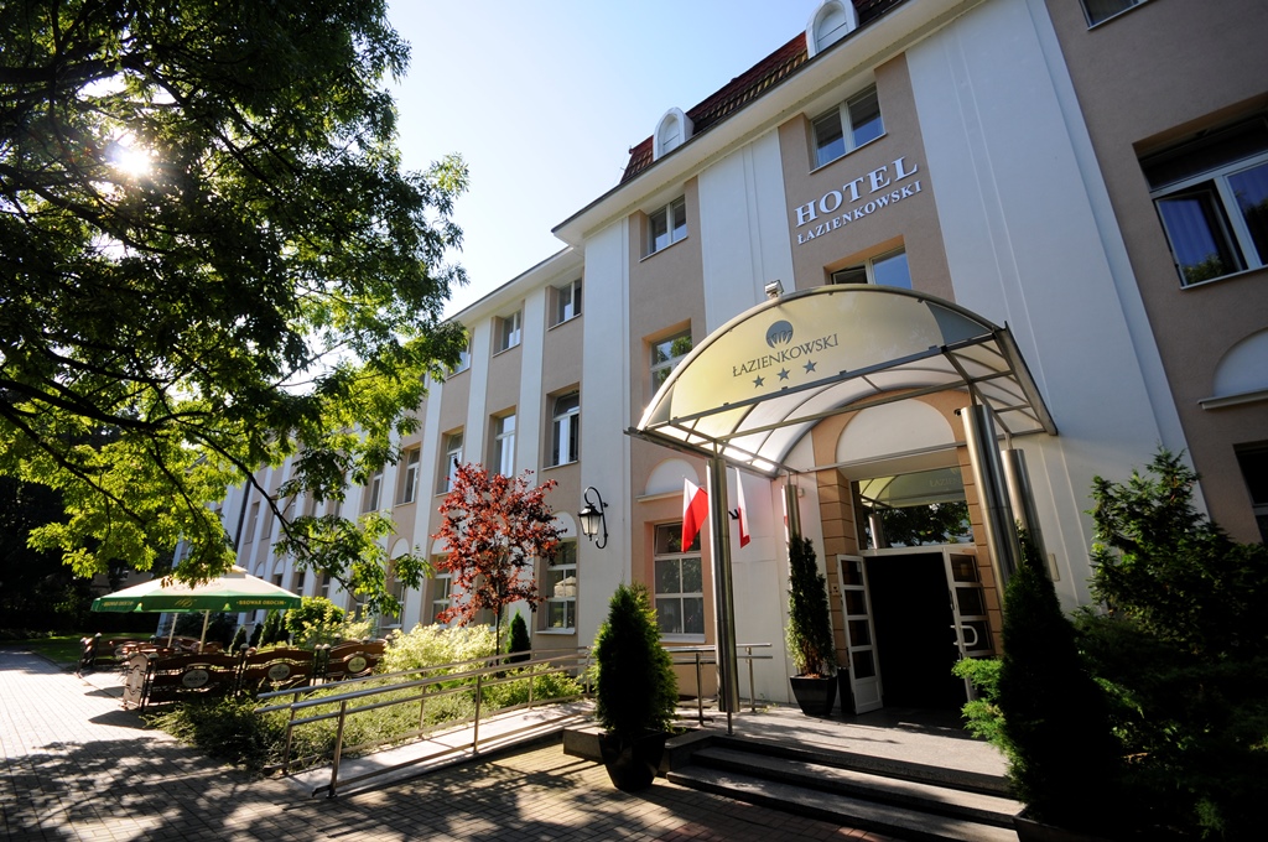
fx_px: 528
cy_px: 421
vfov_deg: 77.2
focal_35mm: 15
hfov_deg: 100.5
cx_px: 634
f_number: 7.1
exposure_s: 1/160
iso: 200
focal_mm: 10
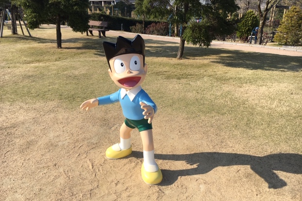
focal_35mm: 31
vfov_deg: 42.3
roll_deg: -1.1
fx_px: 260
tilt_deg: -20.2
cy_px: 109
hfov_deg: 60.3
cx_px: 147
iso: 25
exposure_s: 1/1508
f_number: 2.2
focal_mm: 4.15
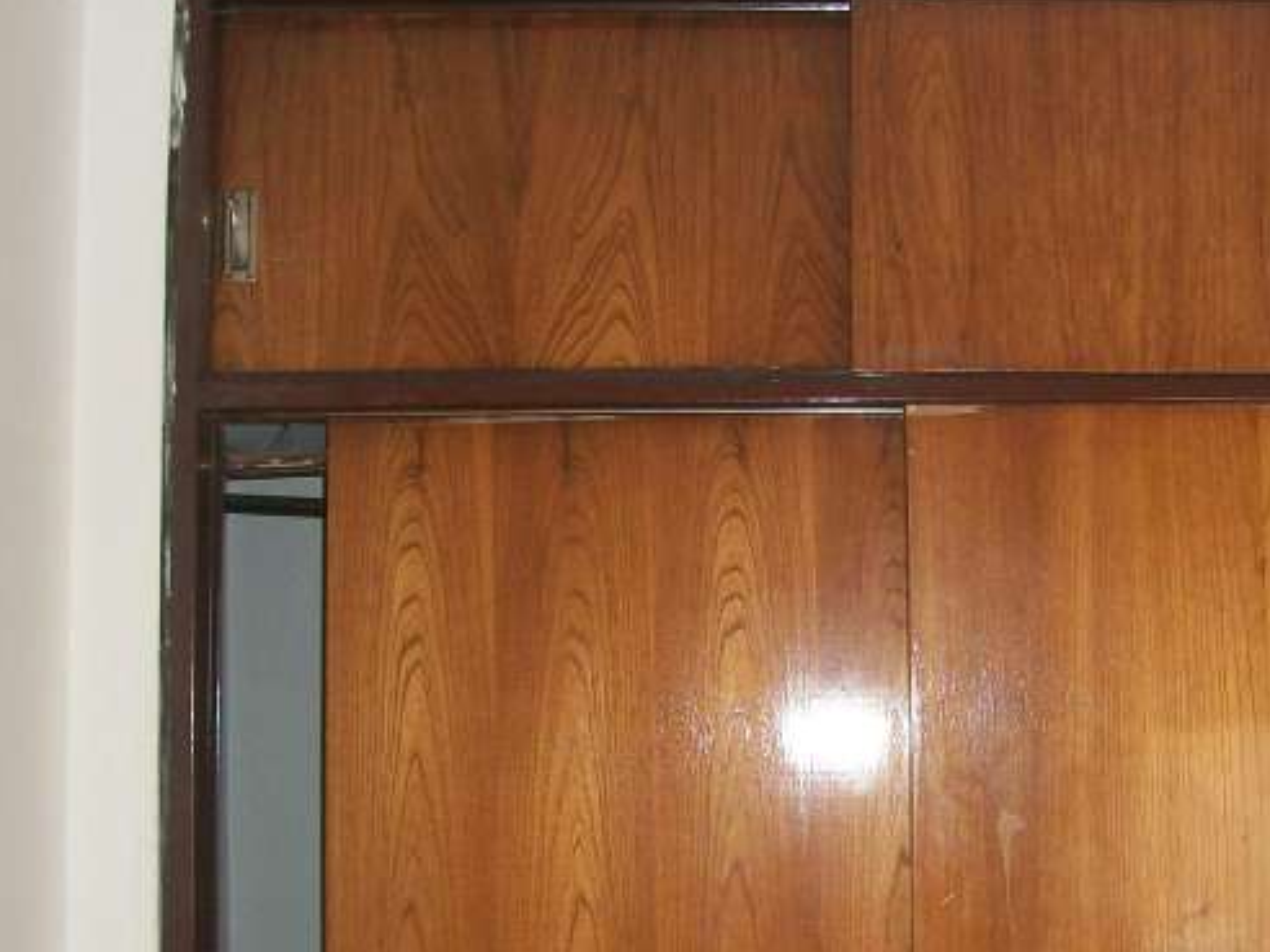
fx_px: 1908
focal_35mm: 52
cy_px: 578
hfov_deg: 36.0
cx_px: 945
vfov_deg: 28.0
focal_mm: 5.7
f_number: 2.9
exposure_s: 1/30
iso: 160
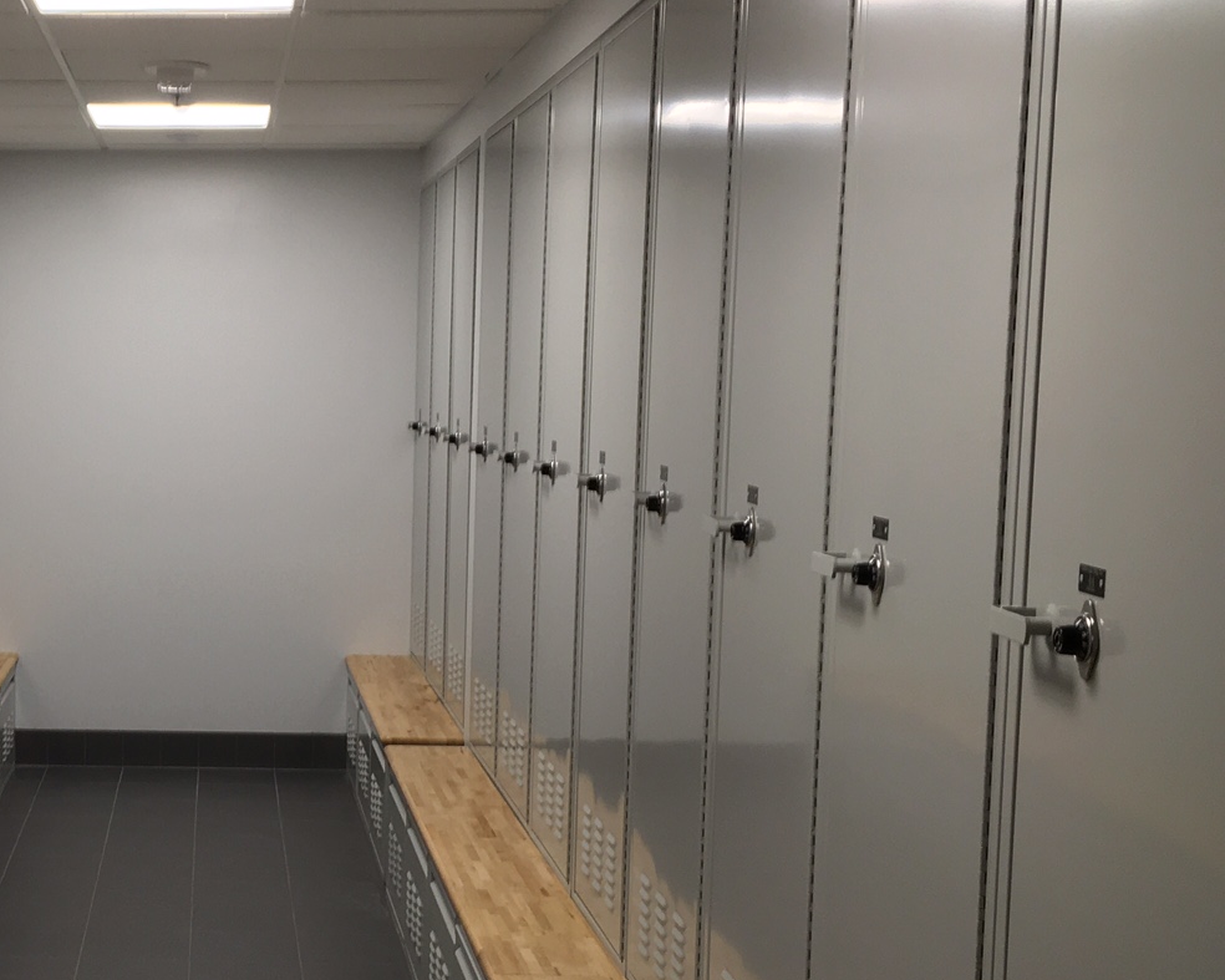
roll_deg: -1.4
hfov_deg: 30.8
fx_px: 2103
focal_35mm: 58
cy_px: 593
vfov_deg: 26.2
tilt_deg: -6.2
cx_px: 90
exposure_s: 1/30
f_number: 2.2
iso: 32
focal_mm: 4.15
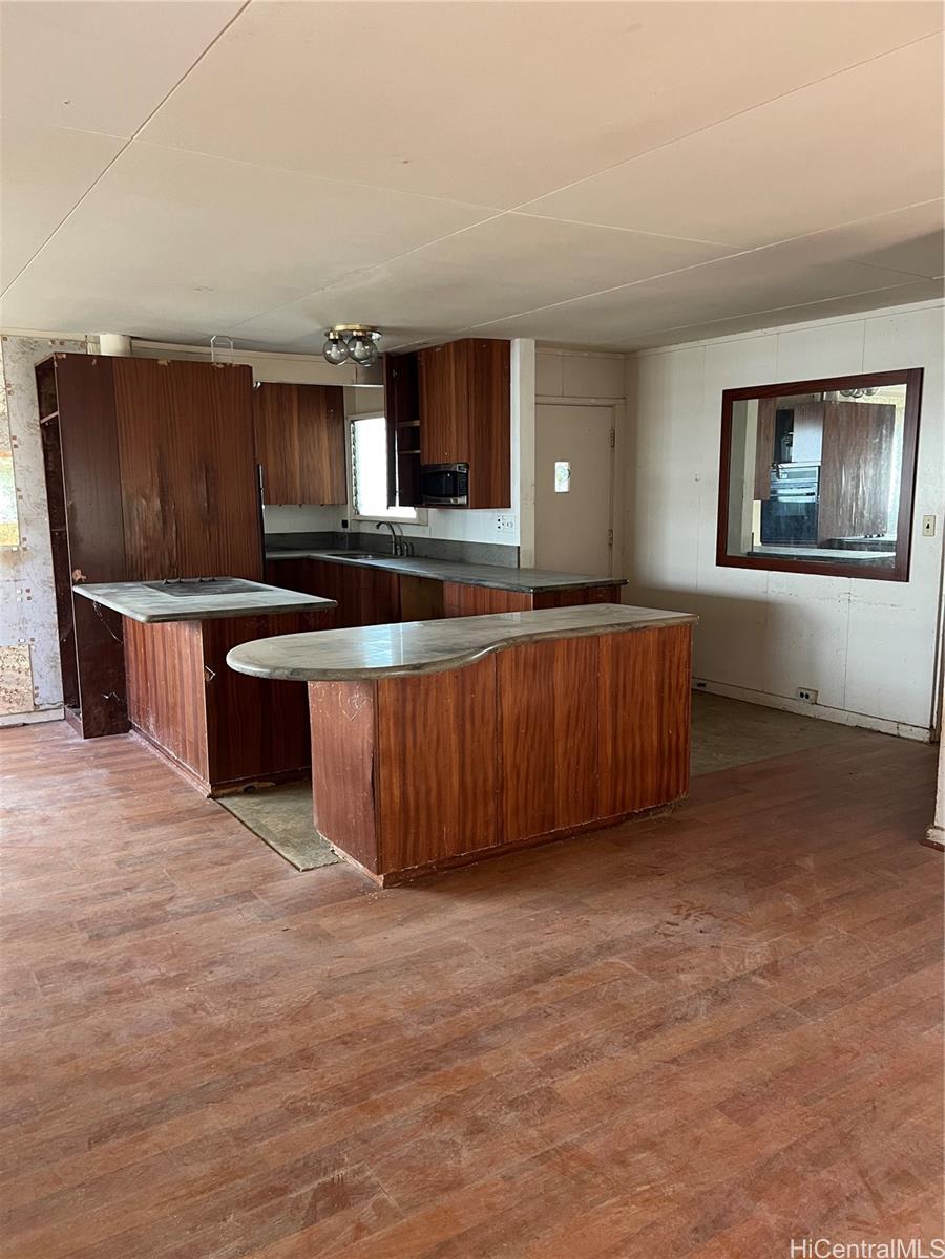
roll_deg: +0.4
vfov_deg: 67.3
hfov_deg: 53.1
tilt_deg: -9.0
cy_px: 630
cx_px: 472
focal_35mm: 26
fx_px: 946
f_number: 1.5
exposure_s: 1/60
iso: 250
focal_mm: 5.7
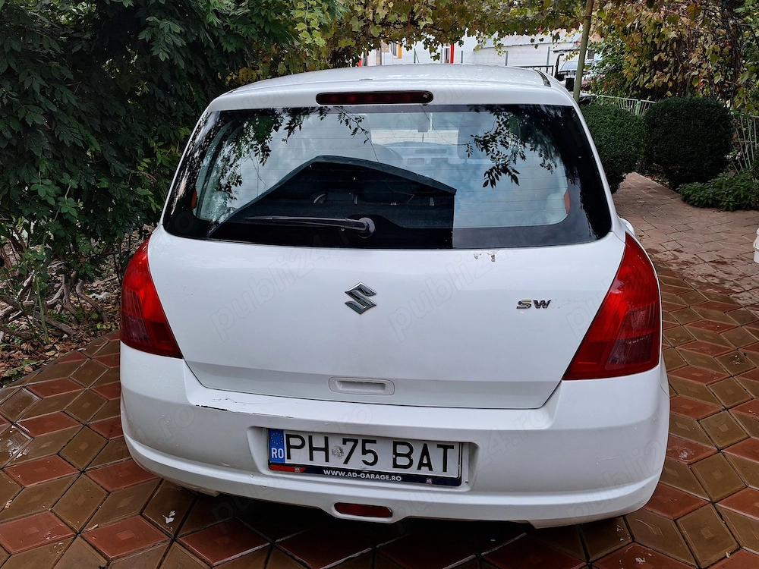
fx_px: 504
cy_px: 284
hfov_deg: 73.9
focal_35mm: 23
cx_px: 380
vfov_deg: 58.9
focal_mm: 5.54
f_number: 1.8
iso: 200
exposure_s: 1/50
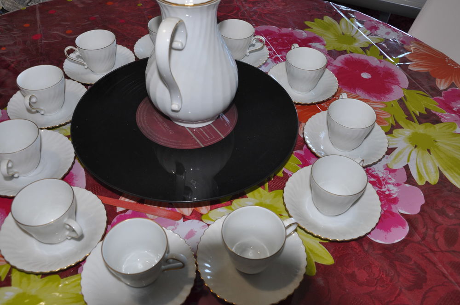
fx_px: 421
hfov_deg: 57.3
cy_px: 152
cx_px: 230
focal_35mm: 33
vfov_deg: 39.9
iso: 200
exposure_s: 1/30
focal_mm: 22
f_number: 5.6
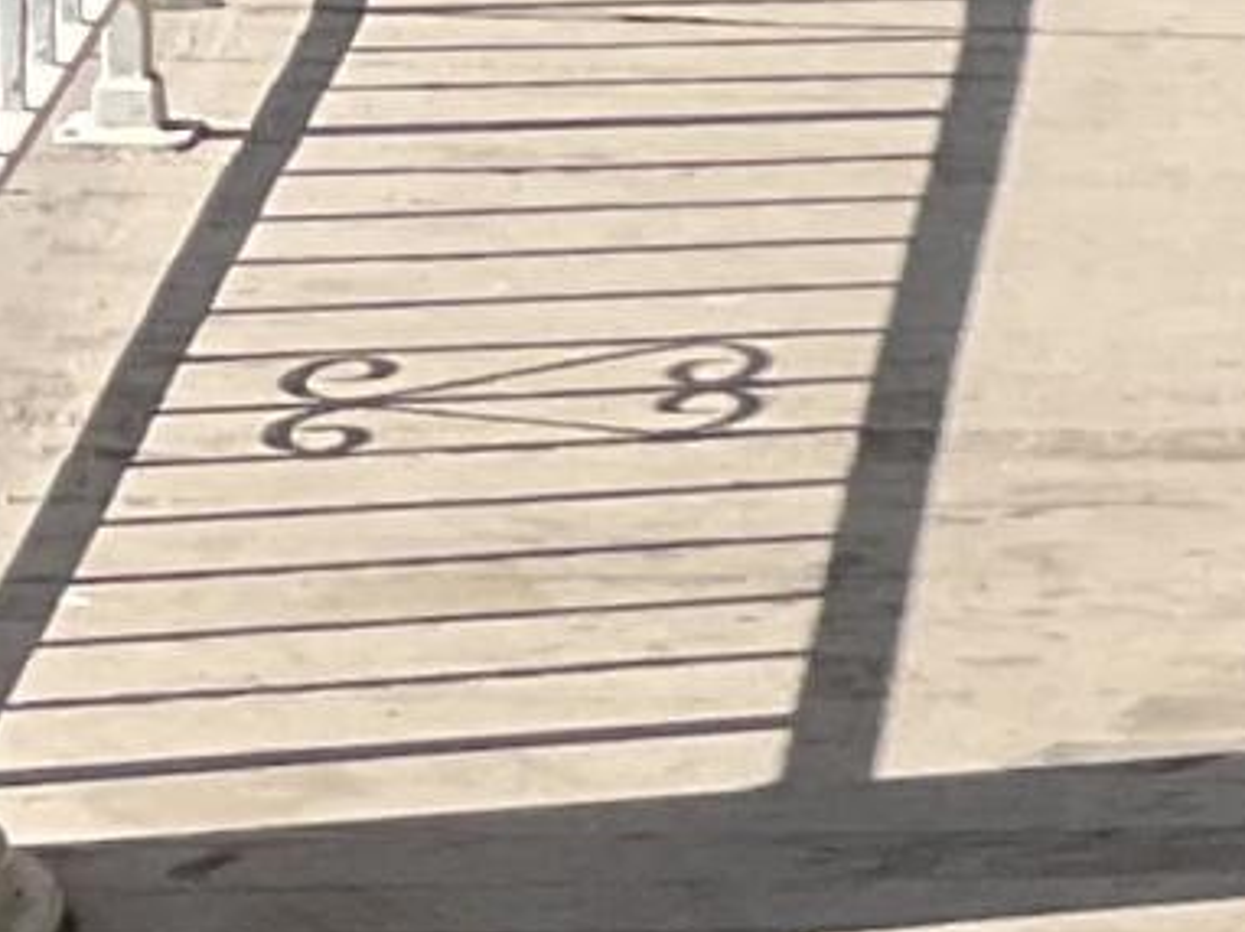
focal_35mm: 228
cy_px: 235
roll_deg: -4.9
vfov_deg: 6.5
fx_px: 8195
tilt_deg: -11.6
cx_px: 4827
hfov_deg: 6.9
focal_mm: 3
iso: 16
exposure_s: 1/674
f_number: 1.8
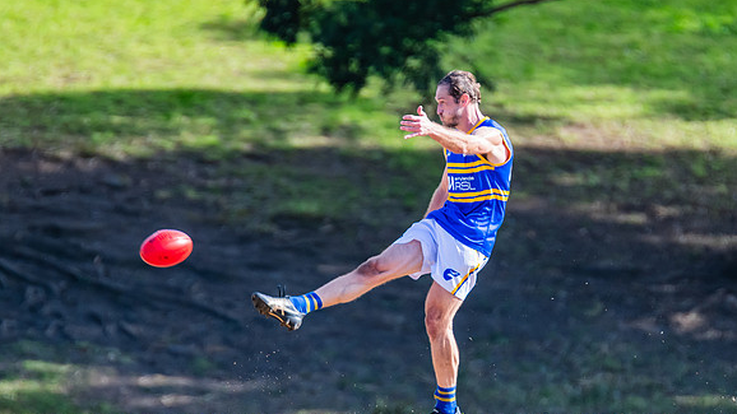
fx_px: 14362
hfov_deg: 2.9
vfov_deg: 1.7
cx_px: 418
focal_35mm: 735
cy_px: 177
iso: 640
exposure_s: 1/1600
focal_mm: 420
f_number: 5
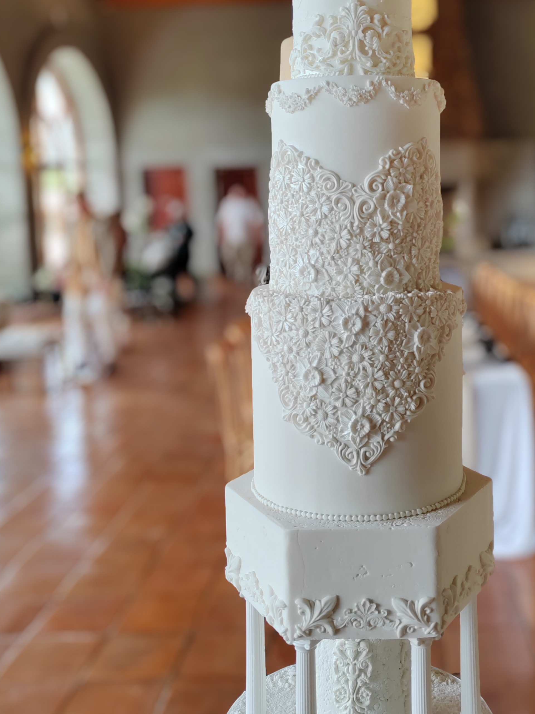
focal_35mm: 43
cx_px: 365
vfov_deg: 43.6
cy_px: 280
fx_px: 886
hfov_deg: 33.2
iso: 125
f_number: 4
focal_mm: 5.52
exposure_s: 1/100
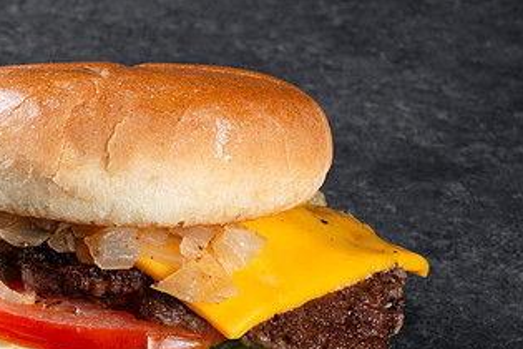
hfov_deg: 17.7
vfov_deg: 11.9
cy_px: 230
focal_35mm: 115
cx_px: 145
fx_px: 1671
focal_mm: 50
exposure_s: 1/200
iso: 250
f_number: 13
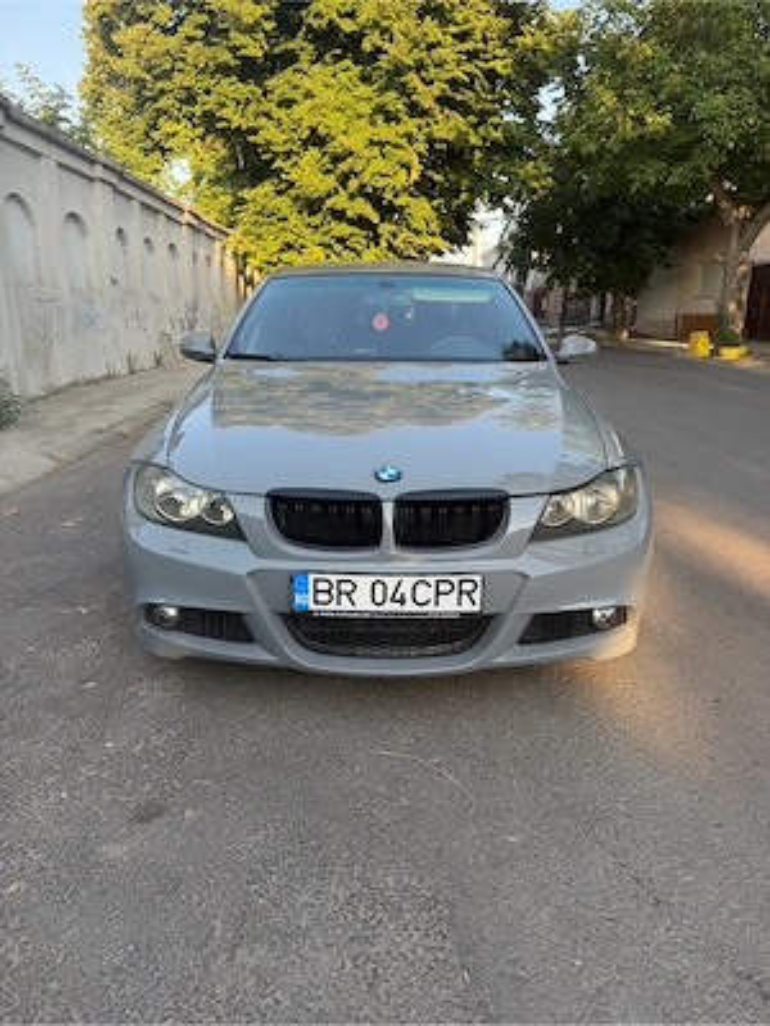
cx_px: 385
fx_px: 712
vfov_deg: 71.6
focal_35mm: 24
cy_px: 513
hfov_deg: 56.8
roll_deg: +0.0
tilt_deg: -15.0
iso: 100
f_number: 1.78
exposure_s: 1/514
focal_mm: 6.76
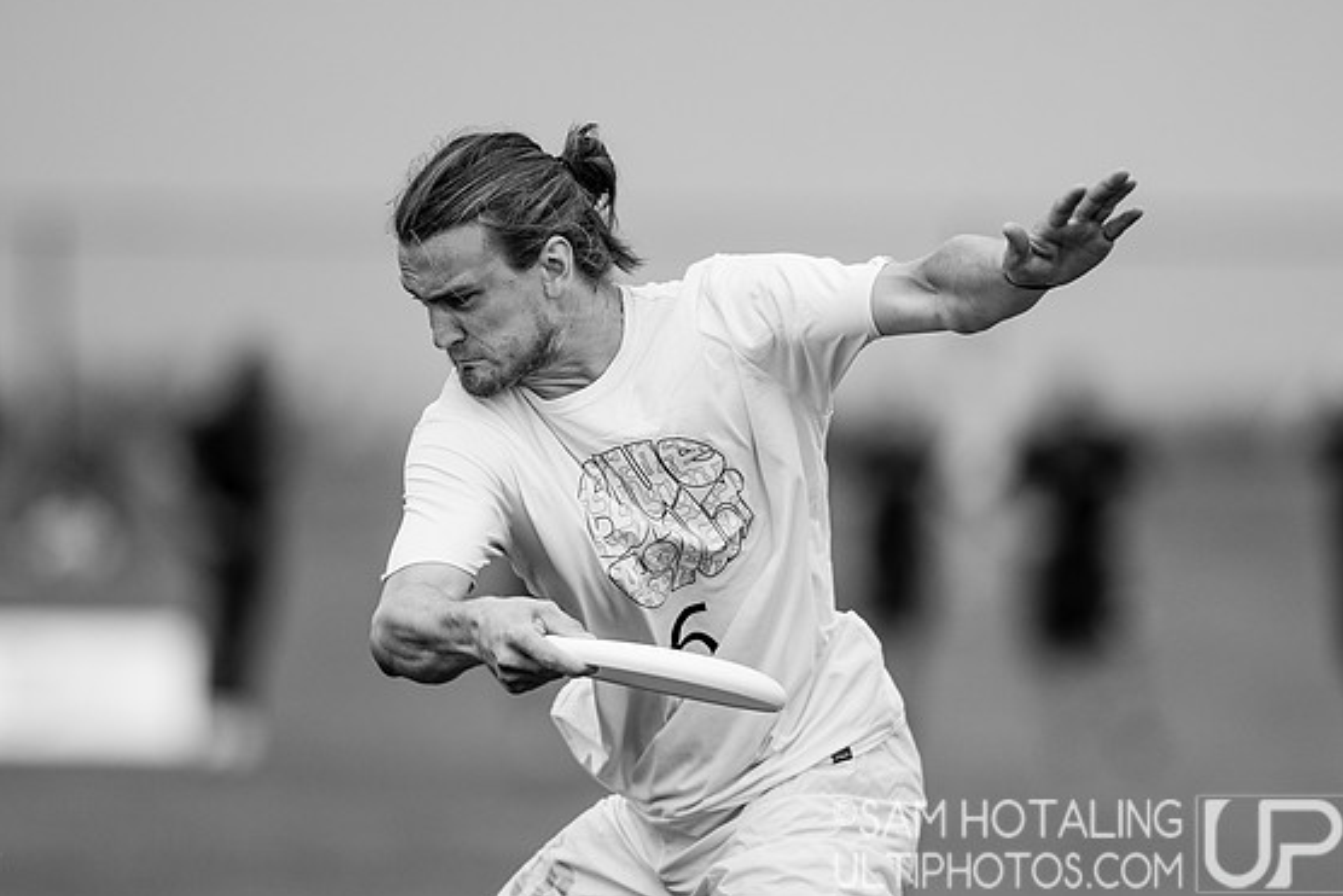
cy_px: 460
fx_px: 20186
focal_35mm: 541
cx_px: 731
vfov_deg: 2.5
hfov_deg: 3.8
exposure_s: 1/3200
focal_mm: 300
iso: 125
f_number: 2.8
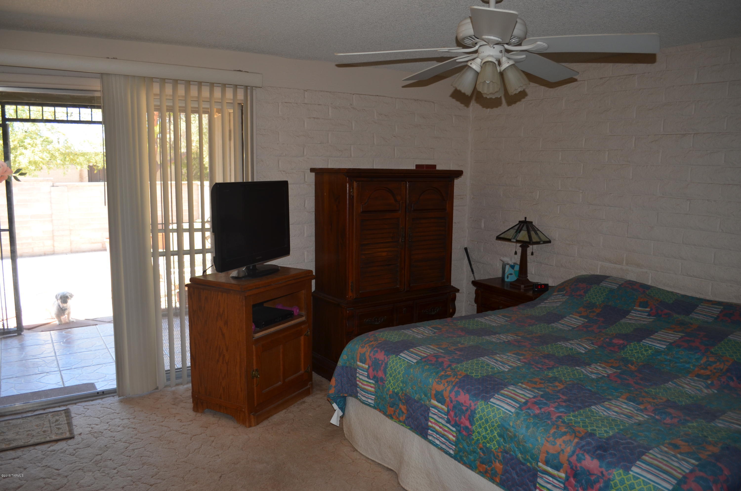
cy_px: 246
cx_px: 370
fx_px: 555
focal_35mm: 27
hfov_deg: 67.5
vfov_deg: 47.7
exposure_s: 1/125
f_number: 3.5
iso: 250
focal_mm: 18
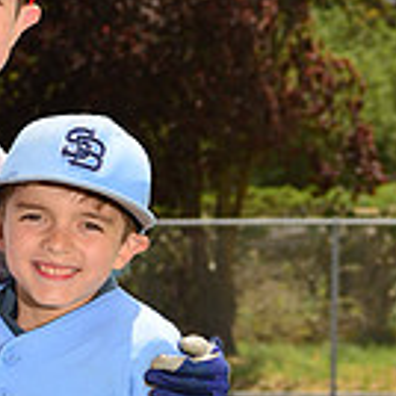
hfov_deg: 5.9
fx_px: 3805
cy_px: 603
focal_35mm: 294
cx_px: -1
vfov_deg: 5.9
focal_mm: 80
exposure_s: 1/200
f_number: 11
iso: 125
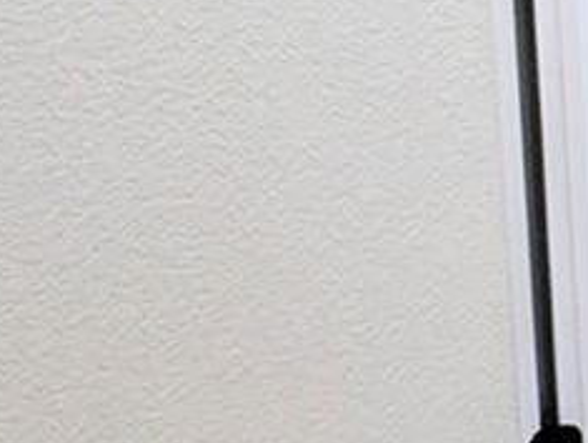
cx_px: 1436
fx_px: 1497
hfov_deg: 14.3
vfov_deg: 16.2
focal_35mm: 88
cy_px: -78
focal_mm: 1.95
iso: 53
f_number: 2.2
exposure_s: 1/30
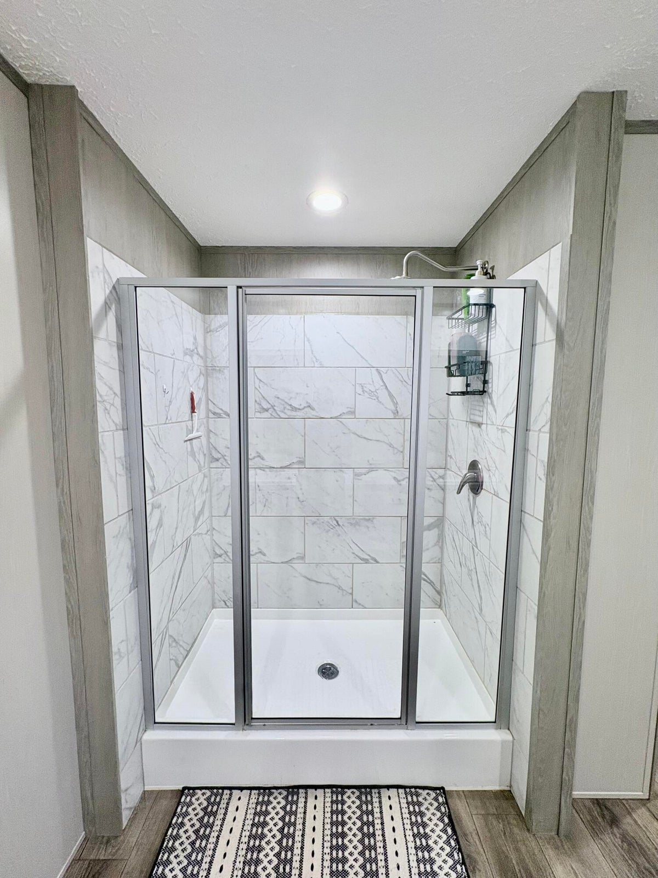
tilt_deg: -4.9
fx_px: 355
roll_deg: -0.2
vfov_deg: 102.1
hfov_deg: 85.7
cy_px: 439
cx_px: 329
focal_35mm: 14
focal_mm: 2.22
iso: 250
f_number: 2.2
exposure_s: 1/120
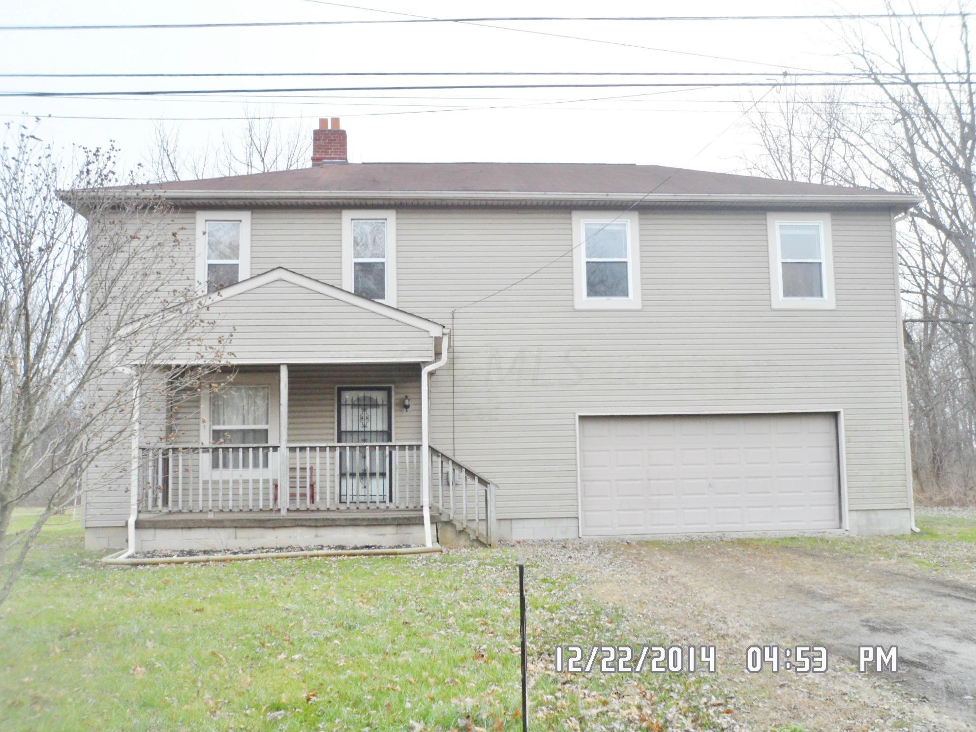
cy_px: 366
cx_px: 488
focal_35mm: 36
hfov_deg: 51.4
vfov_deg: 39.7
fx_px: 1015
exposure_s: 1/45
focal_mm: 6.6
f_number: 3.8
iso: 100
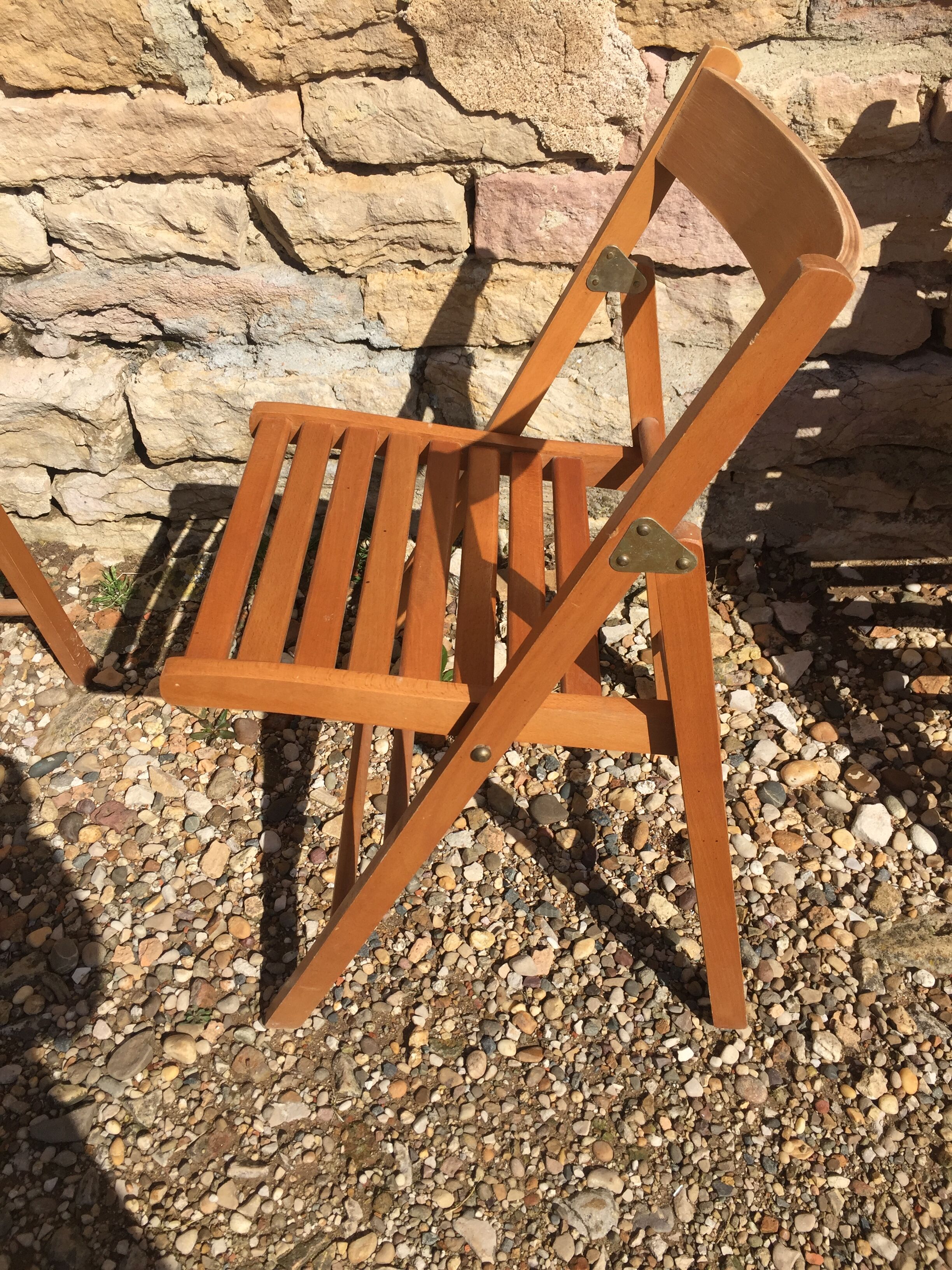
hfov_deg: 48.2
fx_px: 1063
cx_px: 476
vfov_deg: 61.7
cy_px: 635
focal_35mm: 29
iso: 32
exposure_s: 1/2825
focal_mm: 4.15
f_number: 2.2
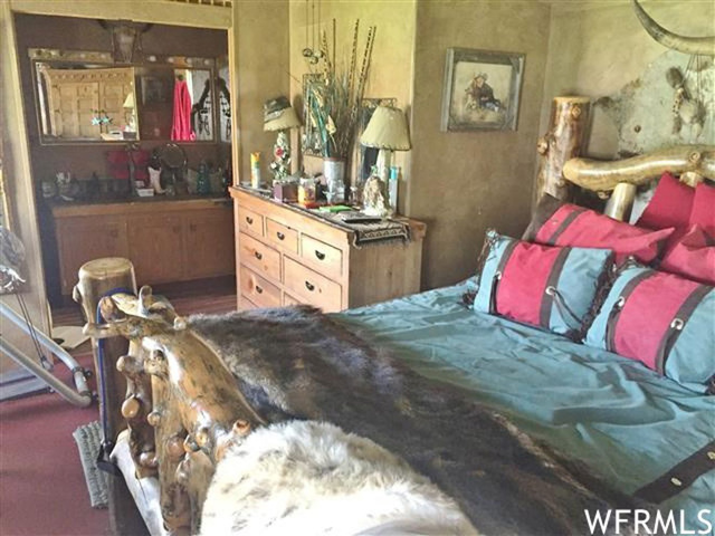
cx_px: 358
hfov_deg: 61.7
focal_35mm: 29
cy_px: 268
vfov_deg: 48.2
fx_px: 599
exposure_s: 1/20
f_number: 2.2
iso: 250
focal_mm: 4.15
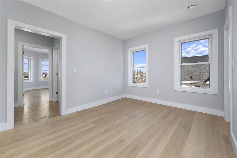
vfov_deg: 81.2
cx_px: 118
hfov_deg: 104.2
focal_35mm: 14
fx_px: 92
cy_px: 79
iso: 100
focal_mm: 14
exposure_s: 1/80
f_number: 8
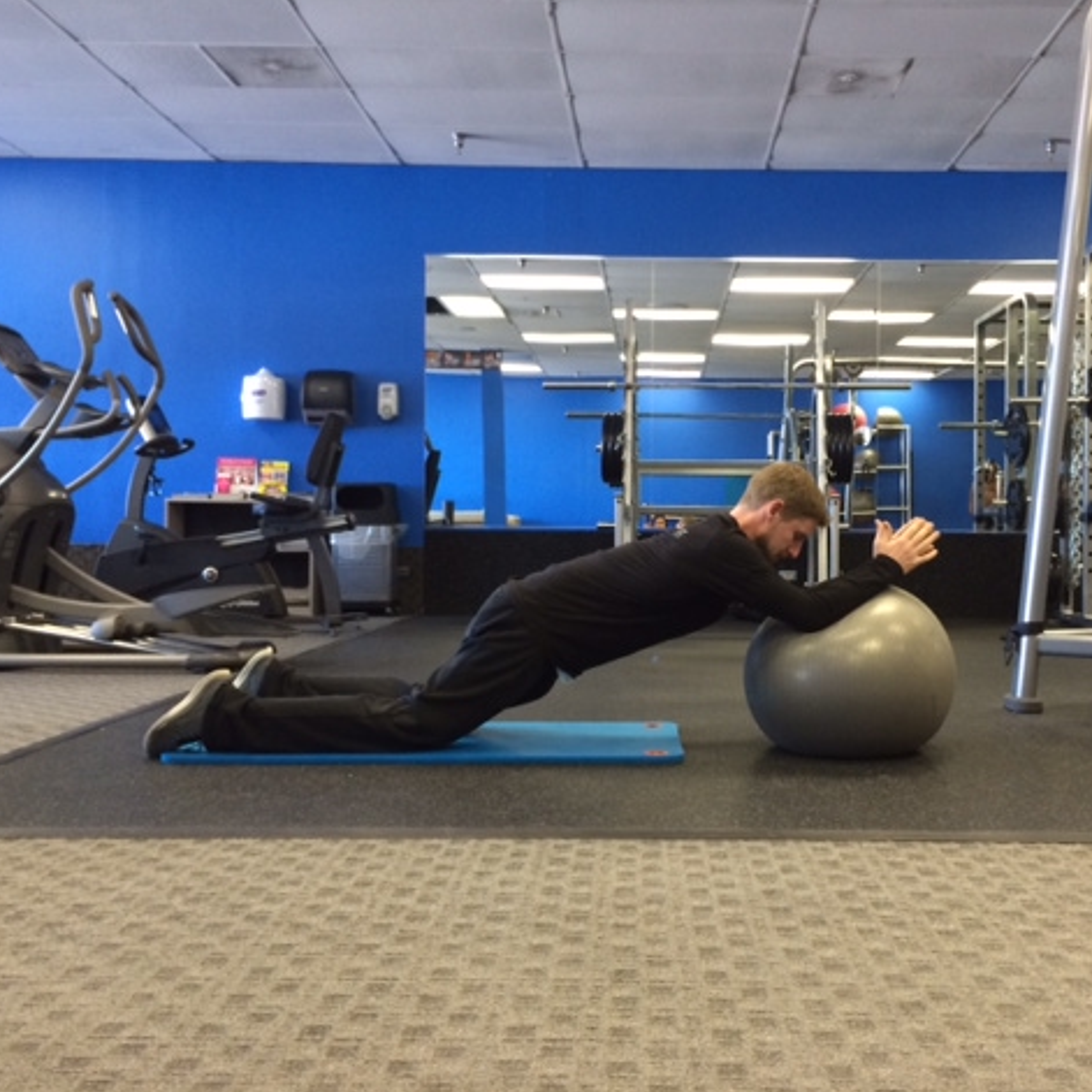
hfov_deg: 45.7
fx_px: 1285
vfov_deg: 46.0
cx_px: 672
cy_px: 547
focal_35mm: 36
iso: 160
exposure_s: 1/30
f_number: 2.2
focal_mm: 4.12
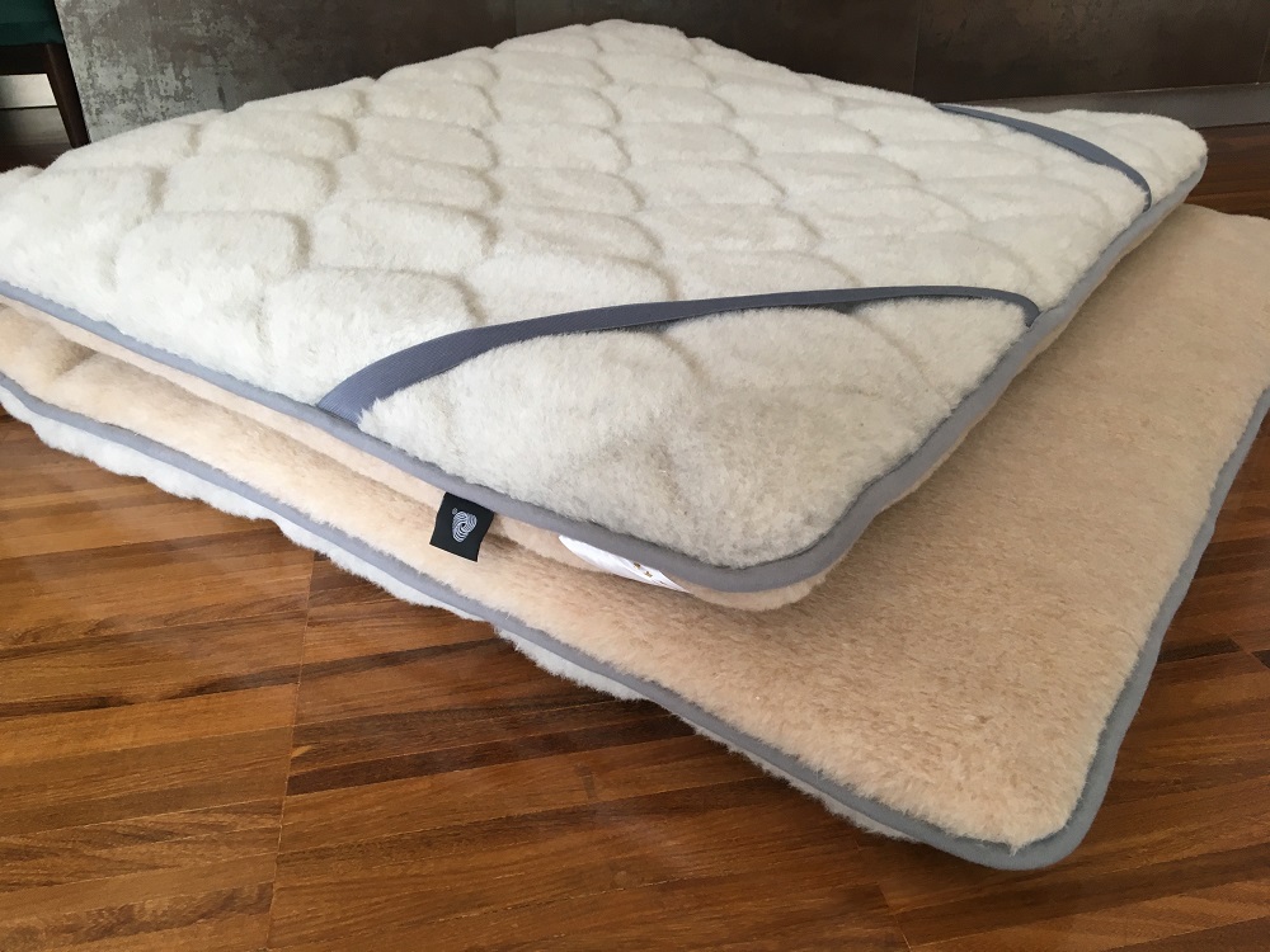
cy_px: 476
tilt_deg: -31.5
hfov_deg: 61.7
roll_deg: +1.1
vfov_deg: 48.2
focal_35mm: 29
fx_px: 1064
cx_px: 635
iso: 64
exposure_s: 1/33
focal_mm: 4.15
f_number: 2.2
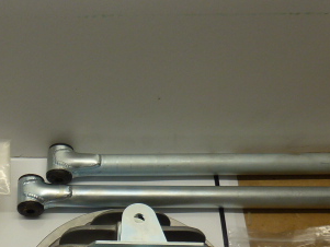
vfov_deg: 26.6
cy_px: 261
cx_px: 37
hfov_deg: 35.4
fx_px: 486
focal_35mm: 51
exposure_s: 1/80
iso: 100
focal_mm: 4.3
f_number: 3.3
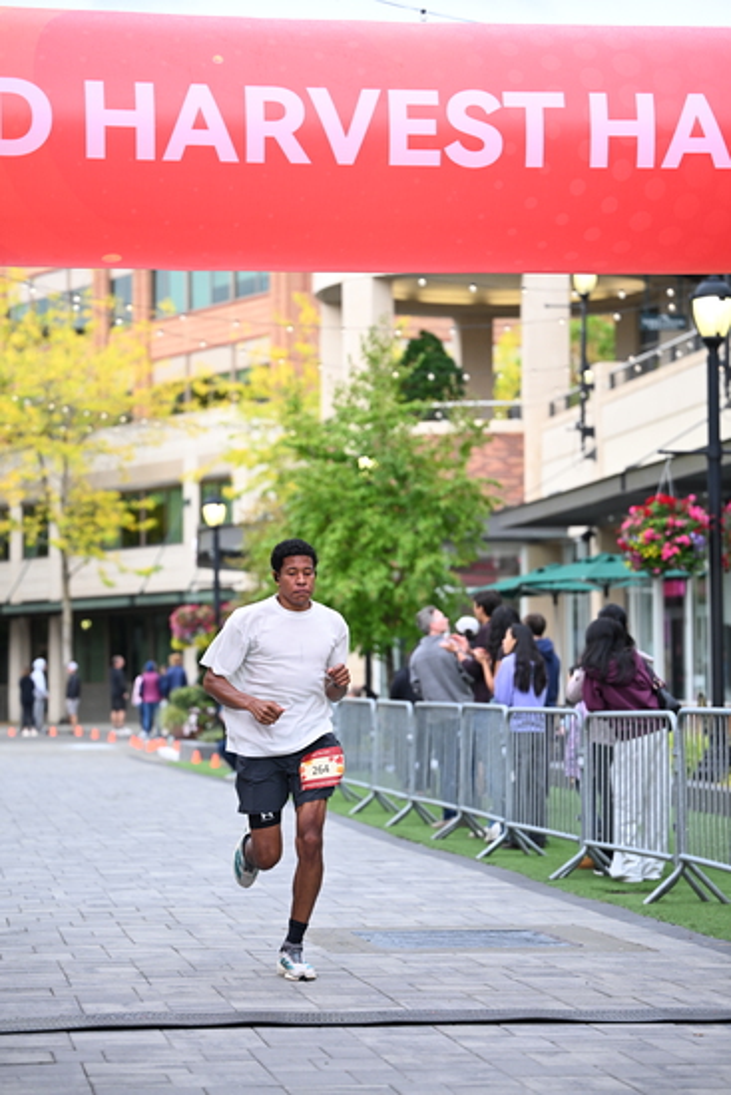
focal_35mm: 93
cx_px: 366
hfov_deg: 14.7
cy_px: 548
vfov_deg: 21.9
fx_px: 2831
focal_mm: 93
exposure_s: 1/1600
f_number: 2.8
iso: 1000
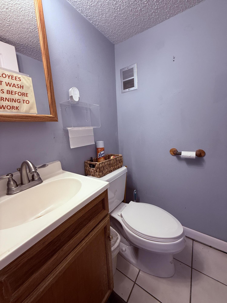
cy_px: 152
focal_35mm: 14
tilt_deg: -10.8
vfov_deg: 102.1
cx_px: 114
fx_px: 122
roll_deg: +2.2
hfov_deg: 85.7
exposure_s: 1/120
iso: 160
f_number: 2.2
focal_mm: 2.22
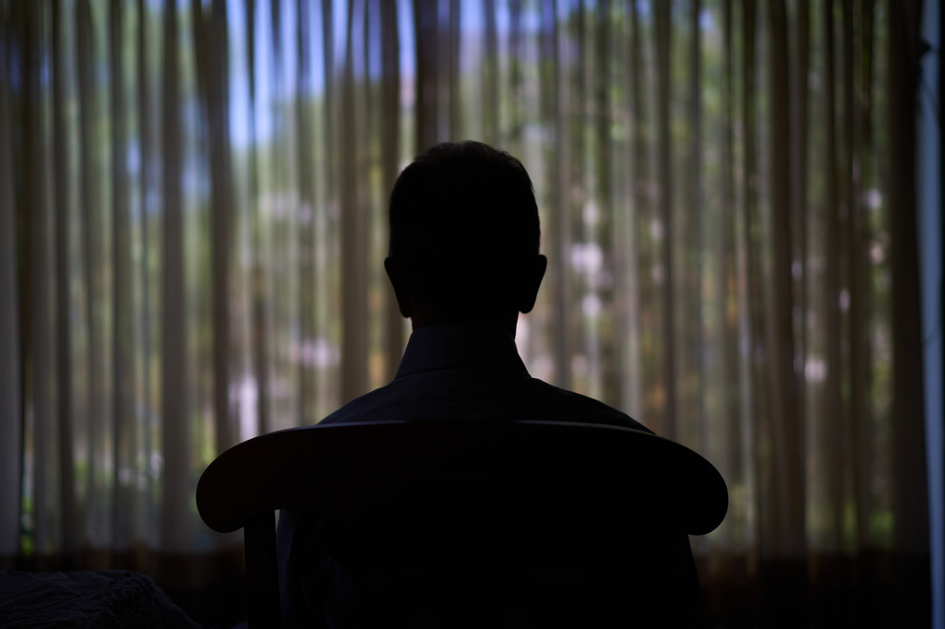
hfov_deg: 54.4
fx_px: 918
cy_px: 314
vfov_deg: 37.8
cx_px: 472
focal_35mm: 35
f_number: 1.4
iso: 125
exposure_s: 1/160
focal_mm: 35
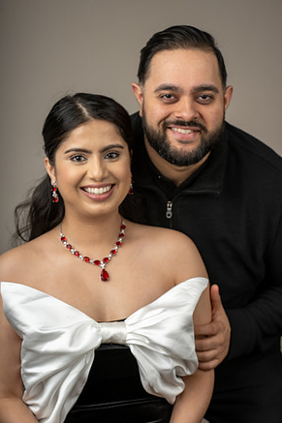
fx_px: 1211
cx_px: 141
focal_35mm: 103
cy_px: 210
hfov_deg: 13.3
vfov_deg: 19.8
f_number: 8
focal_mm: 100
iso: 400
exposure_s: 1/200
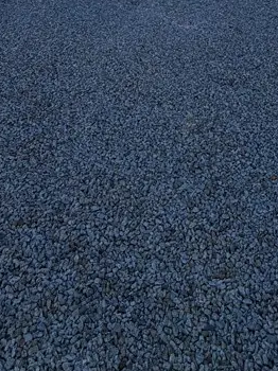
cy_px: -131
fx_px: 440
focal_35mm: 41
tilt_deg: -2.1
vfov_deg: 32.2
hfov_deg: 34.8
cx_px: 183
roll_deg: +0.1
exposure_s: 1/830
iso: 25
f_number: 2.2
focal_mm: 2.22
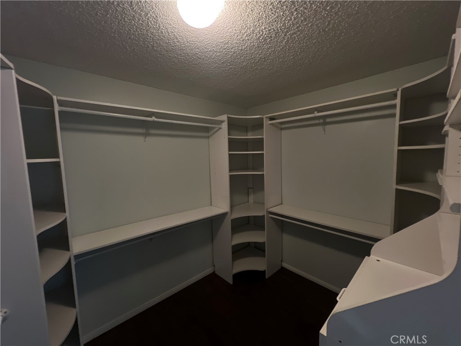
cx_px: 230
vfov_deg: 89.9
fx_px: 173
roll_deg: +2.3
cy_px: 173
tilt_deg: -5.6
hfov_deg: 106.2
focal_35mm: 13
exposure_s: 1/60
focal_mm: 1.57
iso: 320
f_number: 1.8
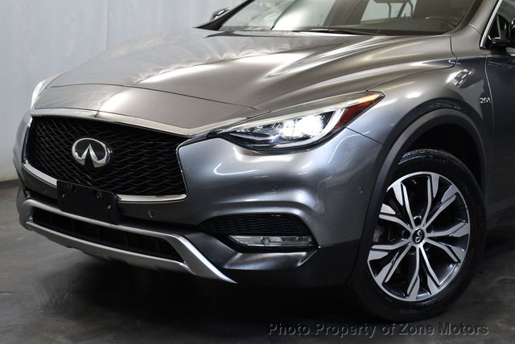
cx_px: 258
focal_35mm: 64
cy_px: 172
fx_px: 916
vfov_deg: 21.3
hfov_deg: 31.4
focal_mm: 32
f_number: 4.5
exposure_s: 1/125
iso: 900
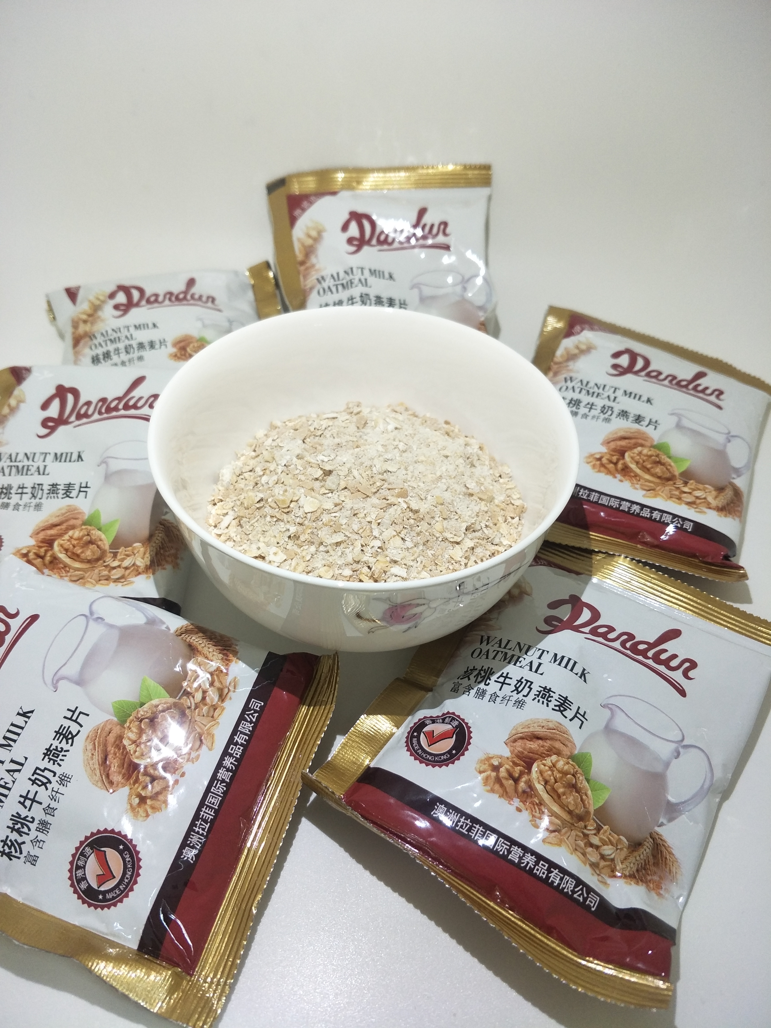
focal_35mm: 24
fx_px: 713
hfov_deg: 56.8
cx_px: 386
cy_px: 514
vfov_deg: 71.6
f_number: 1.7
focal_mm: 4.1
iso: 135
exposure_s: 1/50
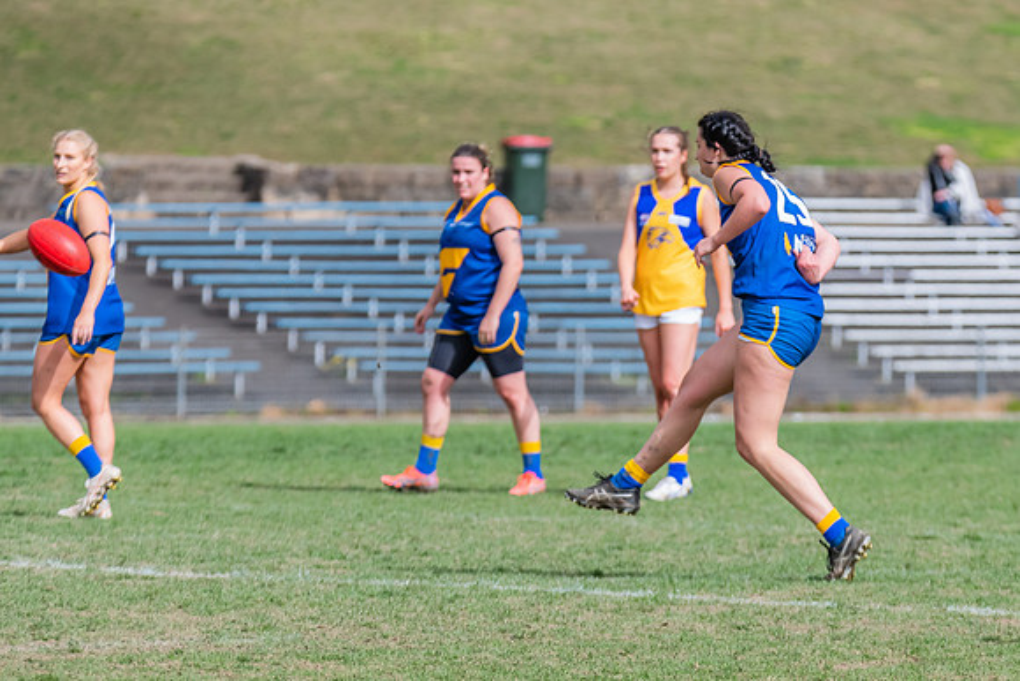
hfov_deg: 4.6
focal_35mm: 452
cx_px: 717
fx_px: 12821
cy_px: 388
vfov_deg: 3.0
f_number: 8
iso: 800
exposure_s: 1/1600
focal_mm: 320
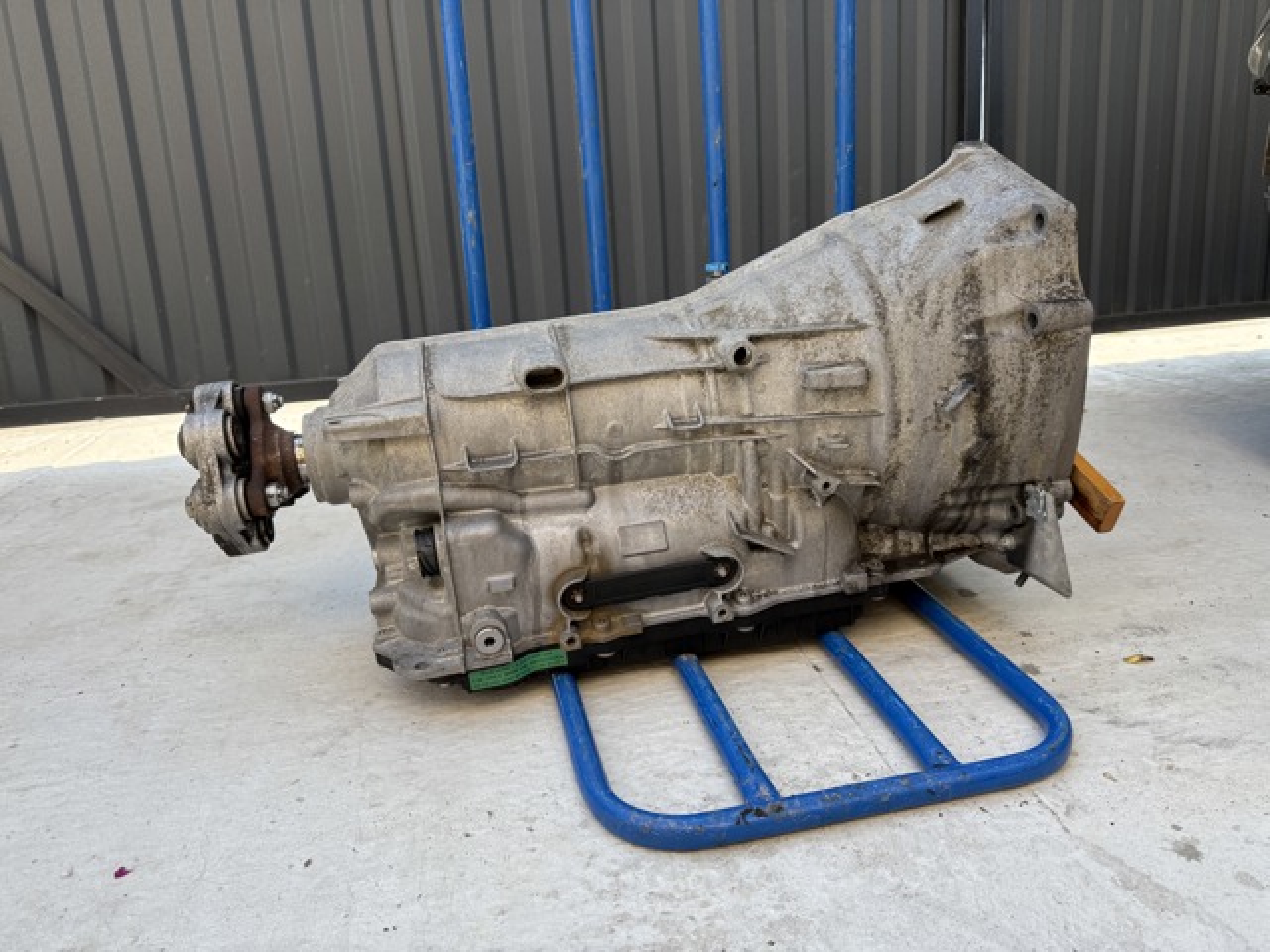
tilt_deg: -12.7
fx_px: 881
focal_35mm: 24
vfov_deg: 56.8
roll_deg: +3.3
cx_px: 635
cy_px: 476
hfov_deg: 71.6
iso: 100
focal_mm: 6.76
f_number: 1.78
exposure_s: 1/742
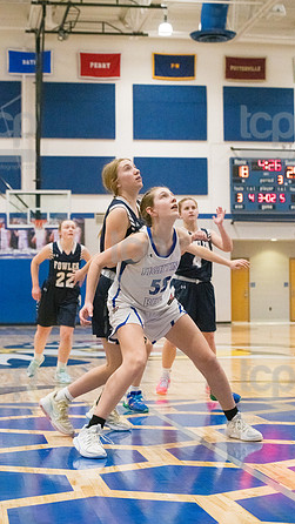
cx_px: 139
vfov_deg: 28.6
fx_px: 1029
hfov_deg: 16.3
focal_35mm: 74
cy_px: 263
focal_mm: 70
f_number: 4.5
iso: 10000
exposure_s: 1/1600
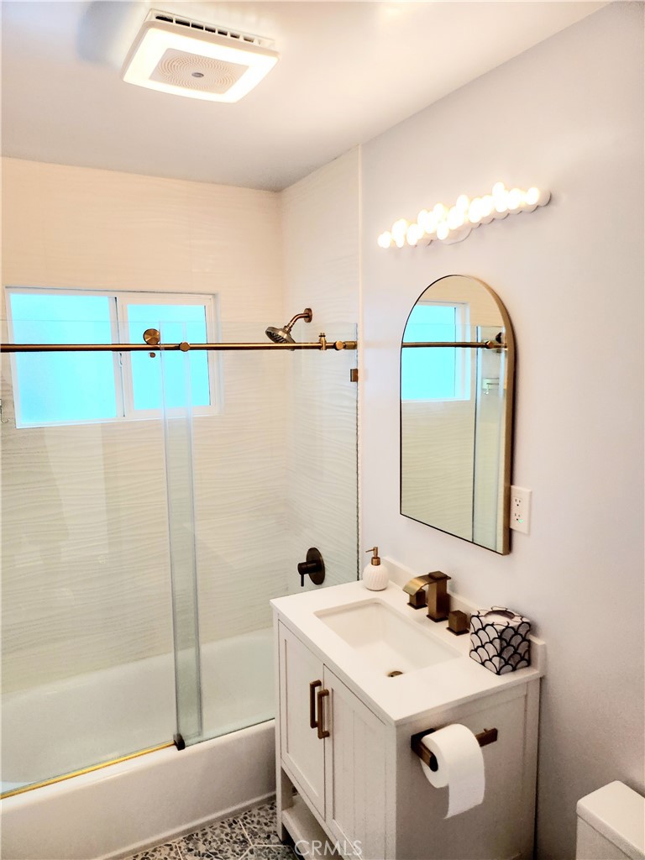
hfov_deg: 56.8
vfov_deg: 71.6
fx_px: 596
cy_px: 430
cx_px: 322
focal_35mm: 24
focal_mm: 5
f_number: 1.8
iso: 250
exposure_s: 1/120
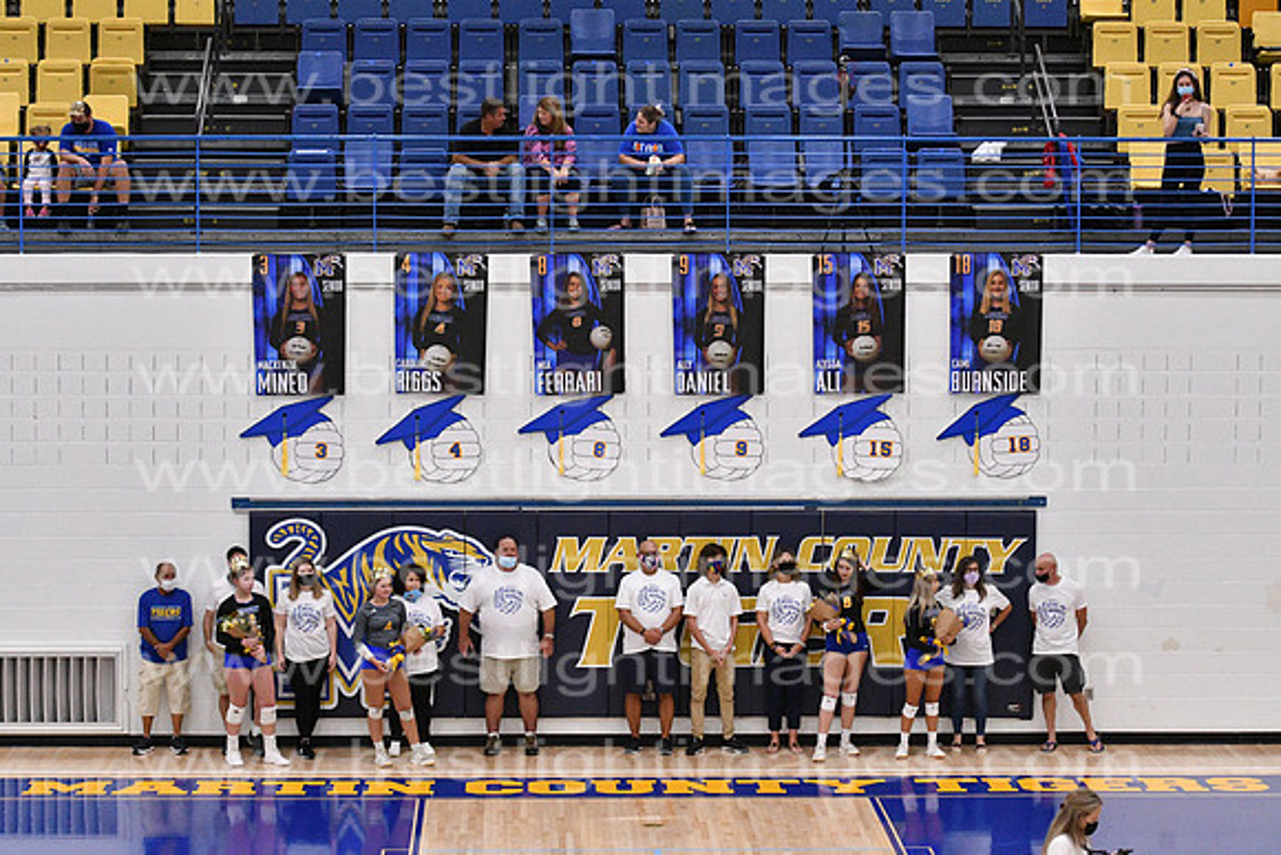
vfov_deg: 13.0
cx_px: 640
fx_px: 3737
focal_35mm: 105
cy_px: 428
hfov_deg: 19.5
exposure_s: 1/1250
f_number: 3.2
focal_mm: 70
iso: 6400
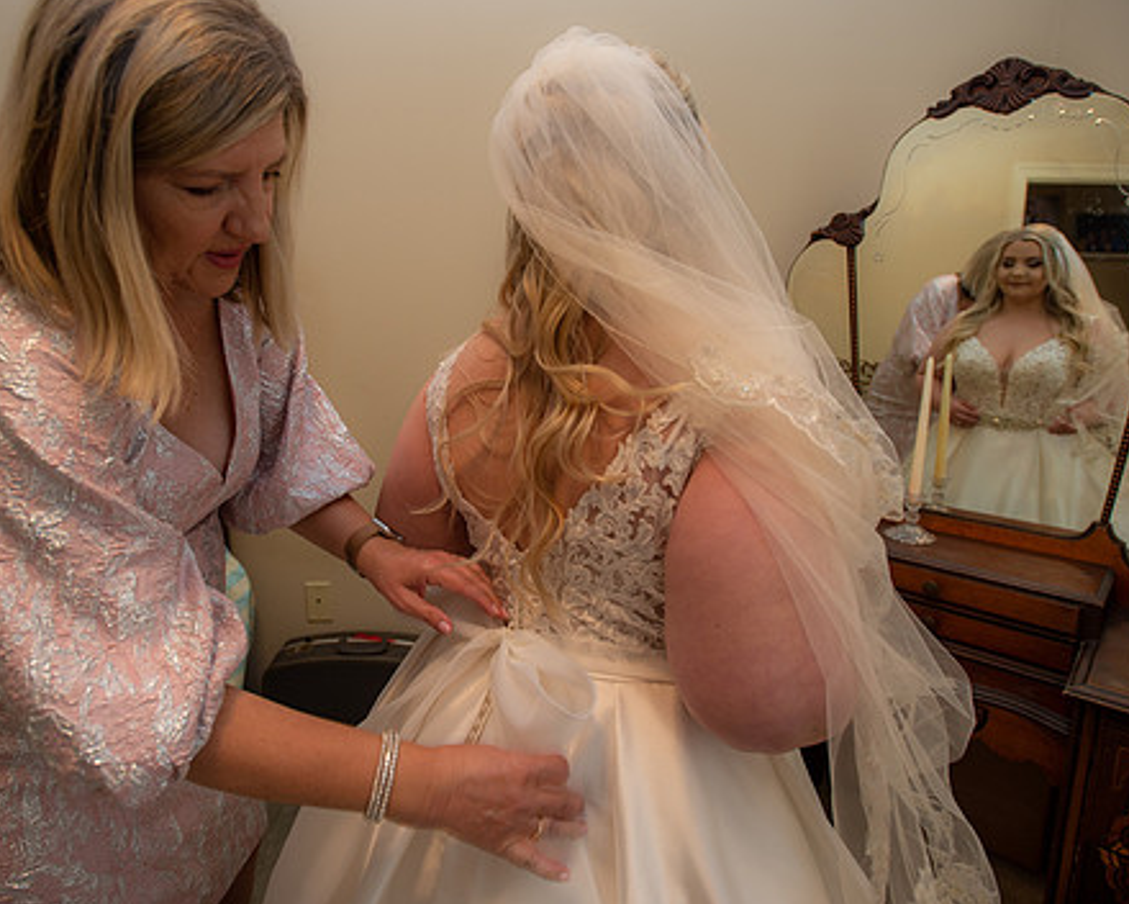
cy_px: 419
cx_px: 511
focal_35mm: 21
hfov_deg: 77.4
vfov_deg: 65.4
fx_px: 702
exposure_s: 1/60
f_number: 4
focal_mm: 17
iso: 640
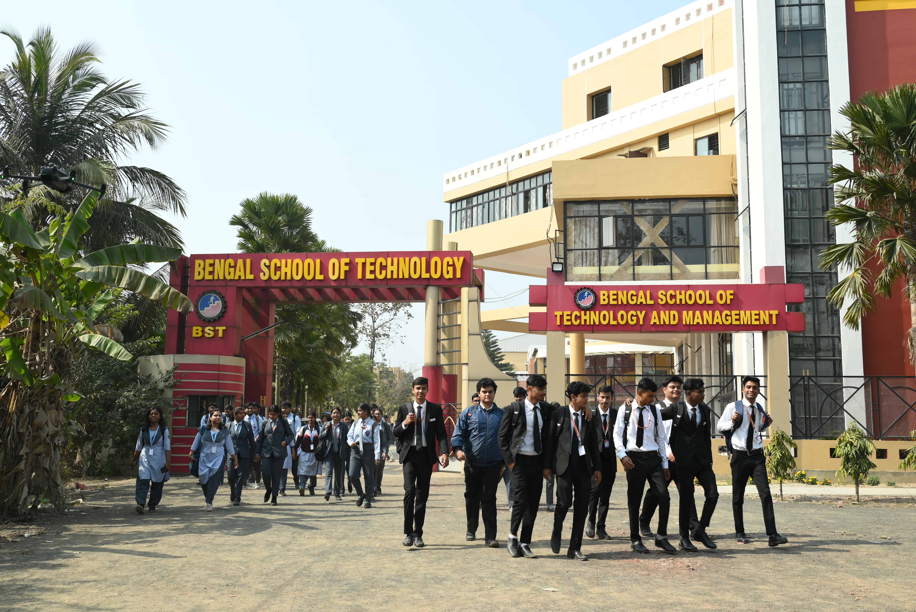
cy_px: 306
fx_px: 891
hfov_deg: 54.4
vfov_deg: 37.9
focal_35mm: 35
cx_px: 458
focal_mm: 35
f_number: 8
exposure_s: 1/160
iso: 100
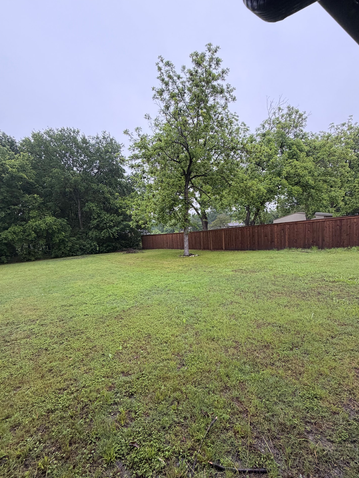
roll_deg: +3.6
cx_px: 189
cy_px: 253
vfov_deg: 98.1
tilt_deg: -6.5
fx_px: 207
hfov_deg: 81.7
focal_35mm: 15
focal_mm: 2.22
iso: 160
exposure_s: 1/121
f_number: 2.2
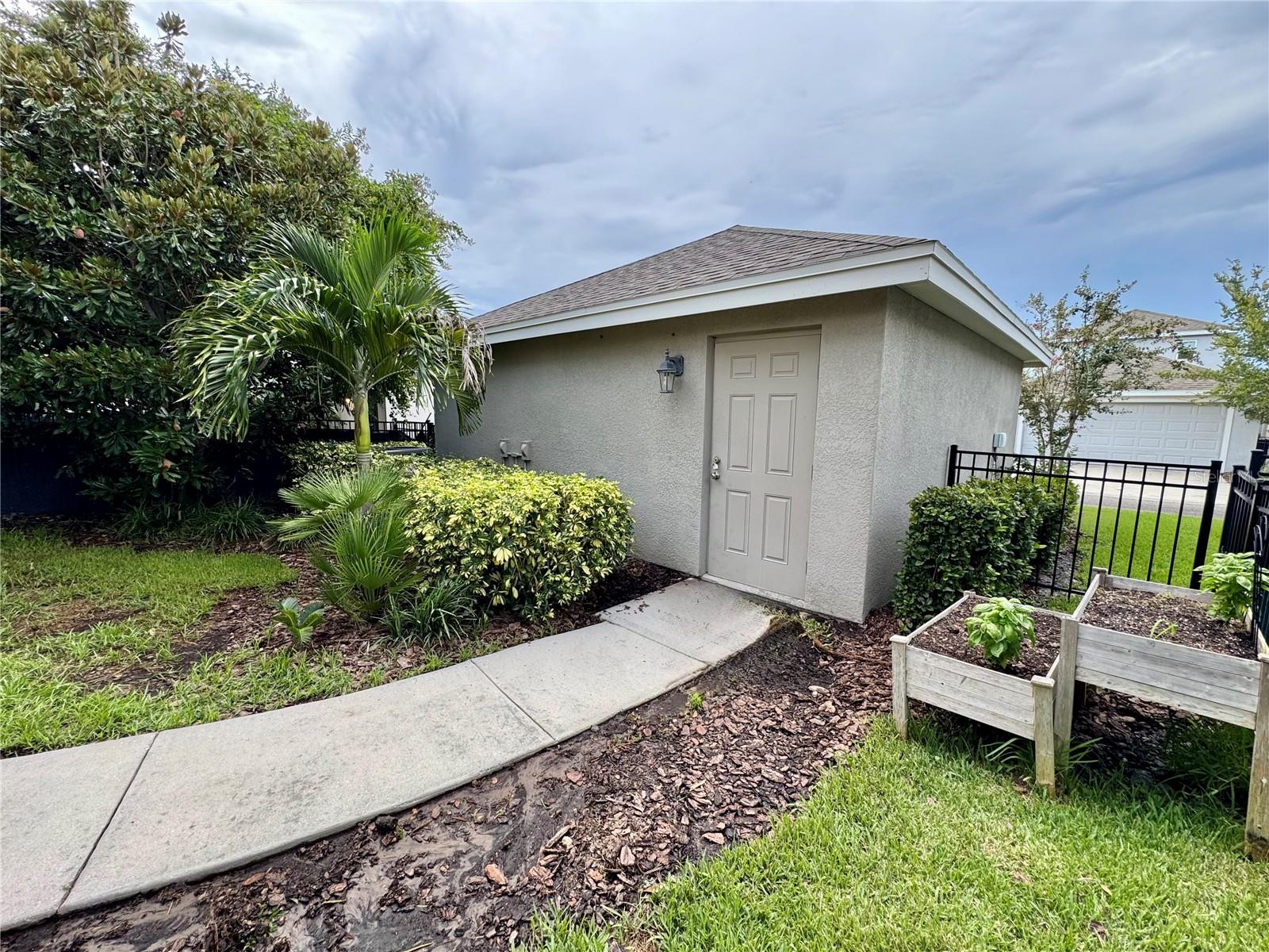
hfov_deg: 102.1
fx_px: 513
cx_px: 634
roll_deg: -0.2
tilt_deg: -7.5
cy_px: 476
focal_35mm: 14
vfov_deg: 85.7
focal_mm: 2.22
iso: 40
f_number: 2.2
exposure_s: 1/124
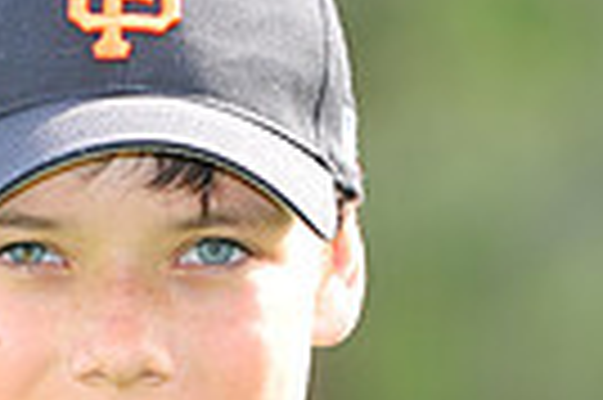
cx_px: 54
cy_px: 494
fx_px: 14504
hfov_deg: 2.4
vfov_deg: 1.6
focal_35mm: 867
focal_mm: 200
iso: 400
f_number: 4.5
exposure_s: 1/320
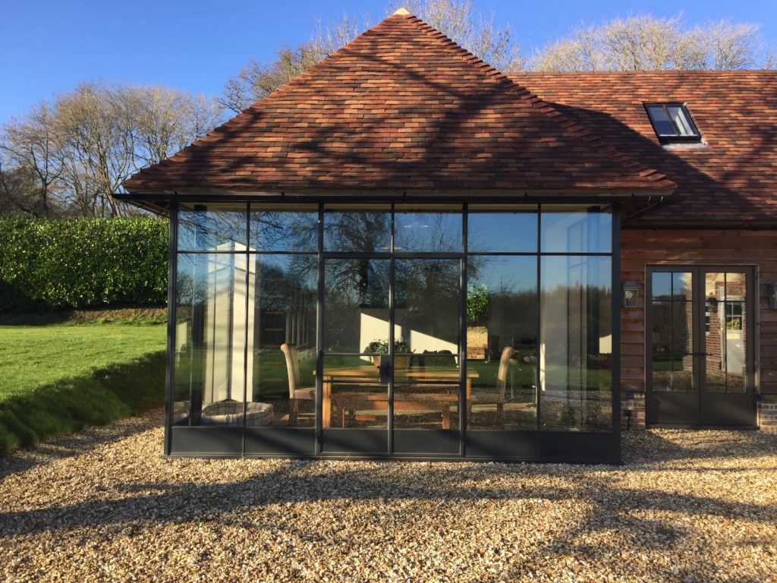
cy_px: 292
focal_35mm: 29
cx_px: 388
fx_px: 651
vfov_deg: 48.2
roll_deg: -1.8
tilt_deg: +1.2
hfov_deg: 61.7
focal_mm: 4.15
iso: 32
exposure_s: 1/628
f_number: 2.2
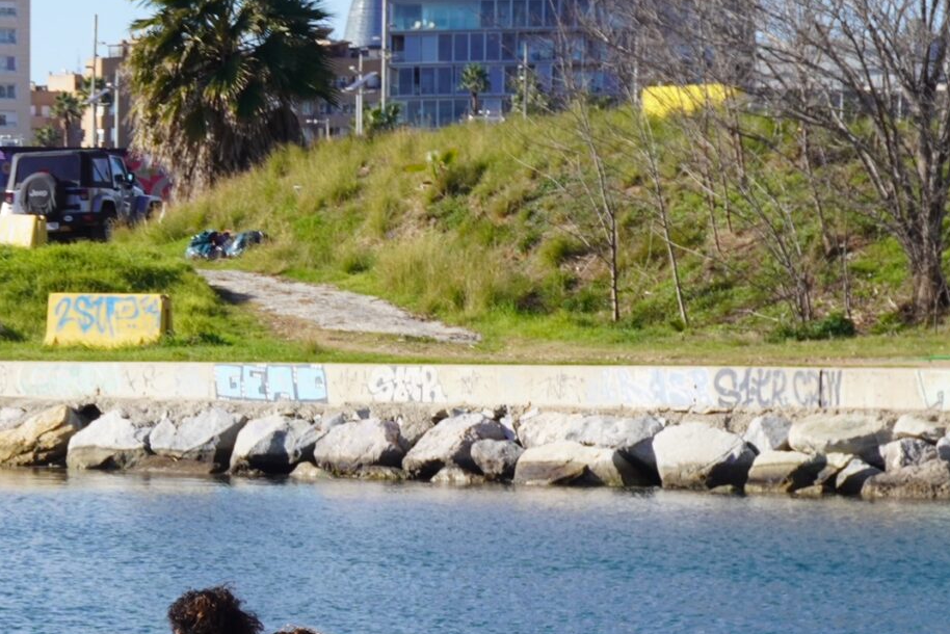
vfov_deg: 6.5
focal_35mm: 210
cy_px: 883
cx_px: -267
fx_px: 5543
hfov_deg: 9.6
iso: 100
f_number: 10
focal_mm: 50
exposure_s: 1/125
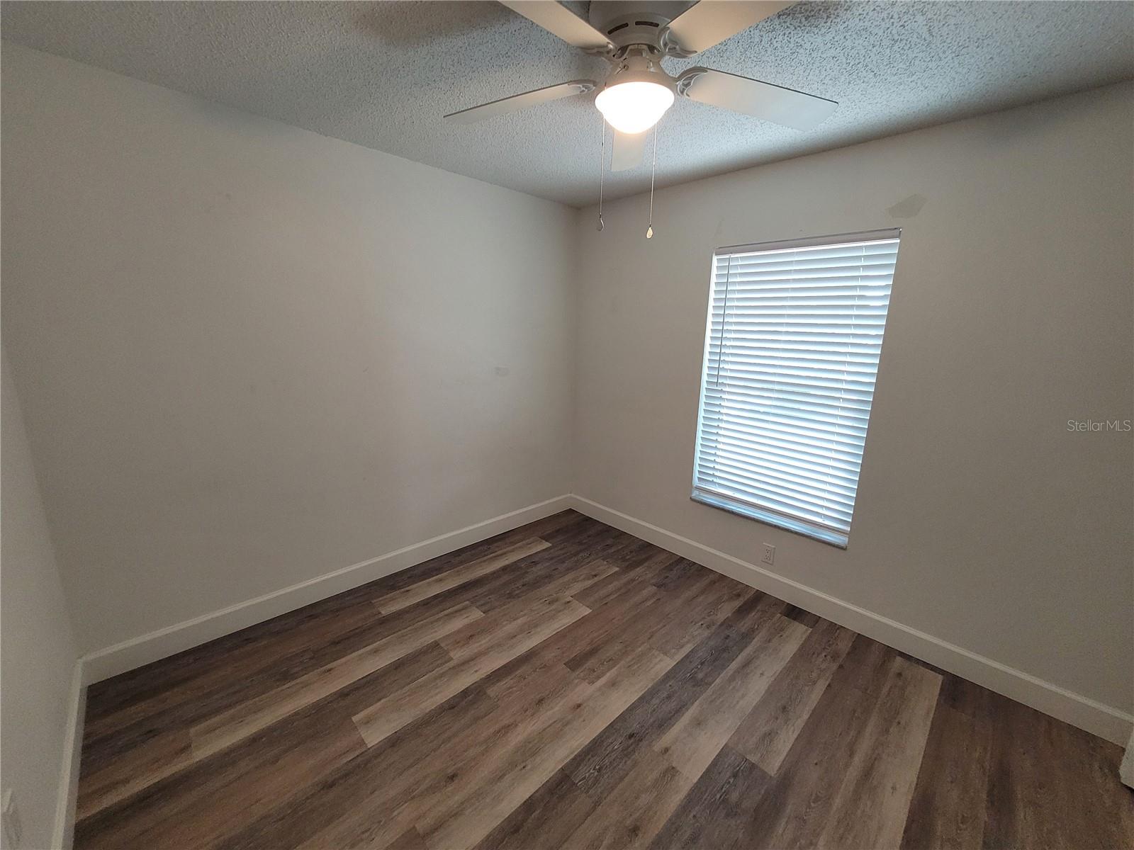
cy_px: 425
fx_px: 426
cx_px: 567
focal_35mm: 13
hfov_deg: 106.2
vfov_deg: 89.9
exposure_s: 1/60
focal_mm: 1.74
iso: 250
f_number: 2.2
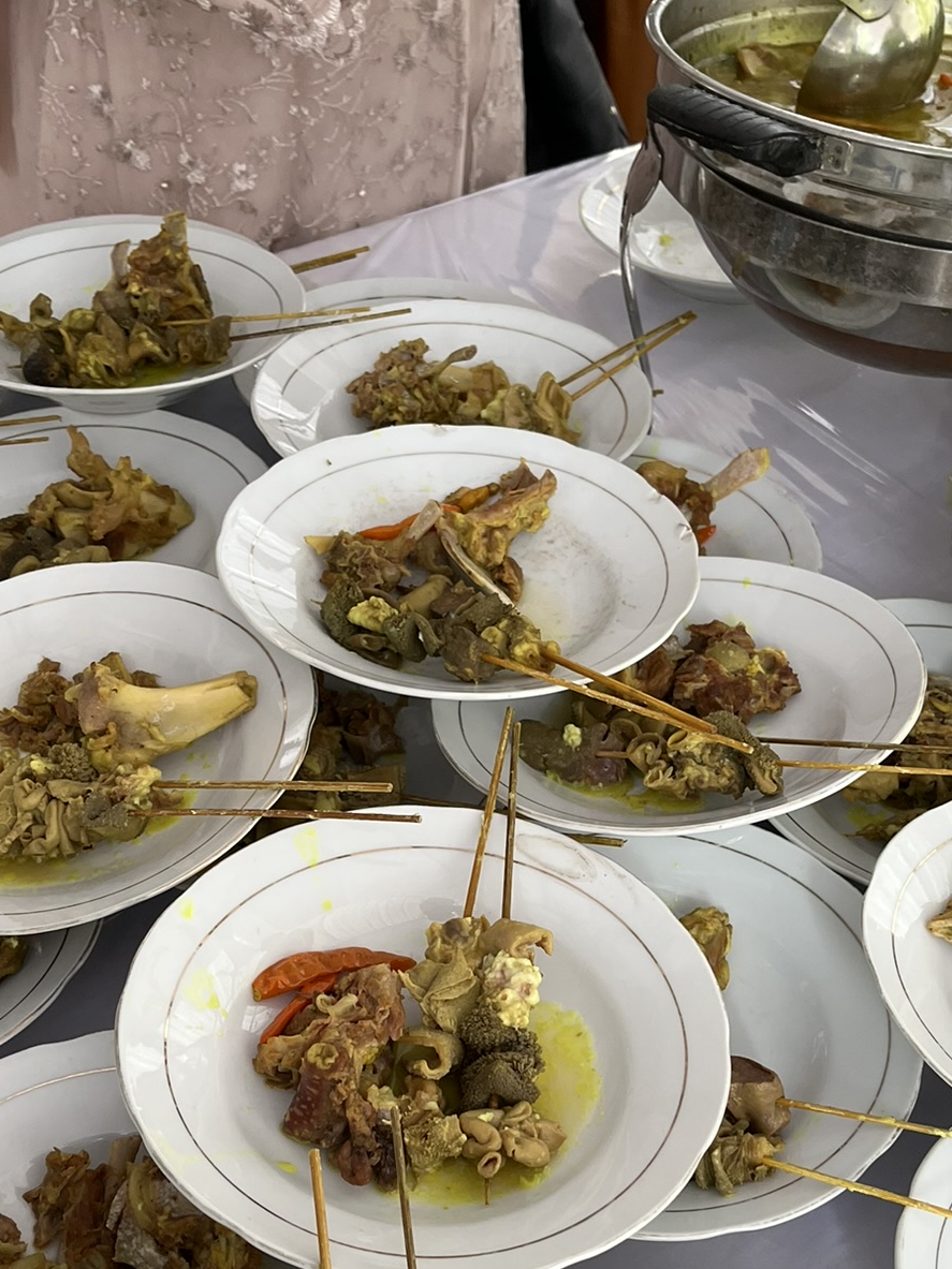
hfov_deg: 32.1
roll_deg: -1.6
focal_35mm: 45
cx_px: 538
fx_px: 1650
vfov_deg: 41.8
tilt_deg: -41.8
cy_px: 791
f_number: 1.6
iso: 125
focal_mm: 5.1
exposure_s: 1/115
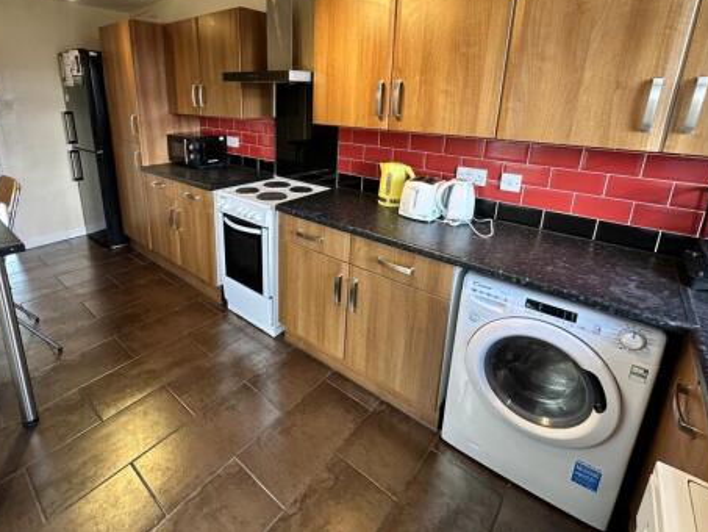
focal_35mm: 18
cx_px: 309
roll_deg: -1.1
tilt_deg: -14.8
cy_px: 193
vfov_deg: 70.2
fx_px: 368
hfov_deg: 87.3
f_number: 2.2
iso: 160
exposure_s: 1/50
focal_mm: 2.22
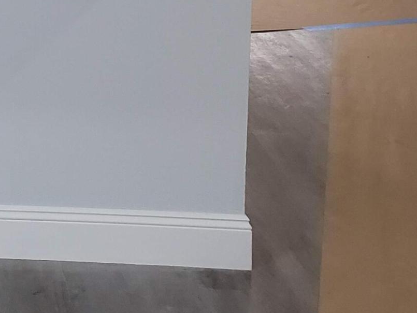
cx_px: -226
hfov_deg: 18.4
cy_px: -240
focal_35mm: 93
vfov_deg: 14.2
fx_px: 1120
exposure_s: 1/120
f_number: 2.4
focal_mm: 4.3
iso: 250
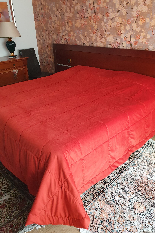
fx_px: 181
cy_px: 115
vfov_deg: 65.5
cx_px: 82
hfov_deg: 46.4
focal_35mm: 28
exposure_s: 1/50
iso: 400
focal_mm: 4.32
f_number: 2.4
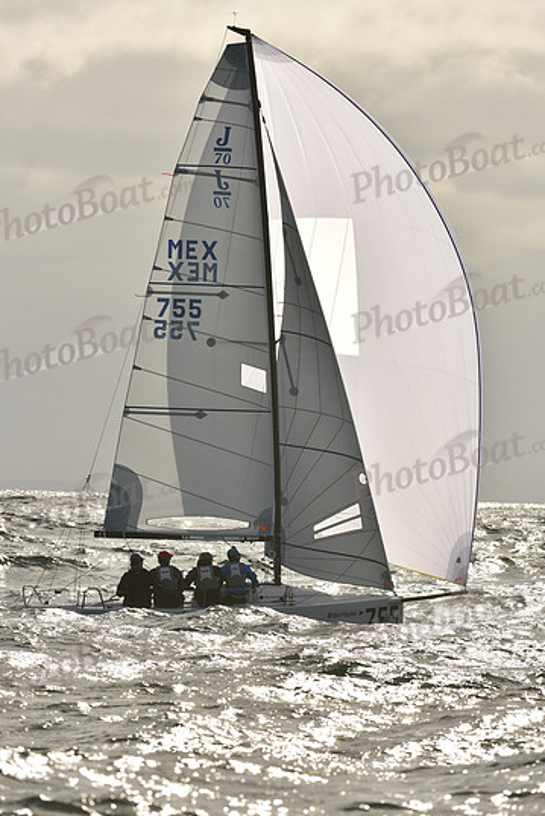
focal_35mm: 237
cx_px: 272
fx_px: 5378
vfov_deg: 8.7
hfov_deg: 5.8
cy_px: 405
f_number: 9
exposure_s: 1/1600
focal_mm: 220
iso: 320
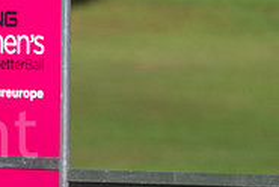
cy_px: 231
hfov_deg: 2.2
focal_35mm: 939
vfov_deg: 1.5
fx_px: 7289
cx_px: -56
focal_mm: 300
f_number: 5
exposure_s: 1/5000
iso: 500
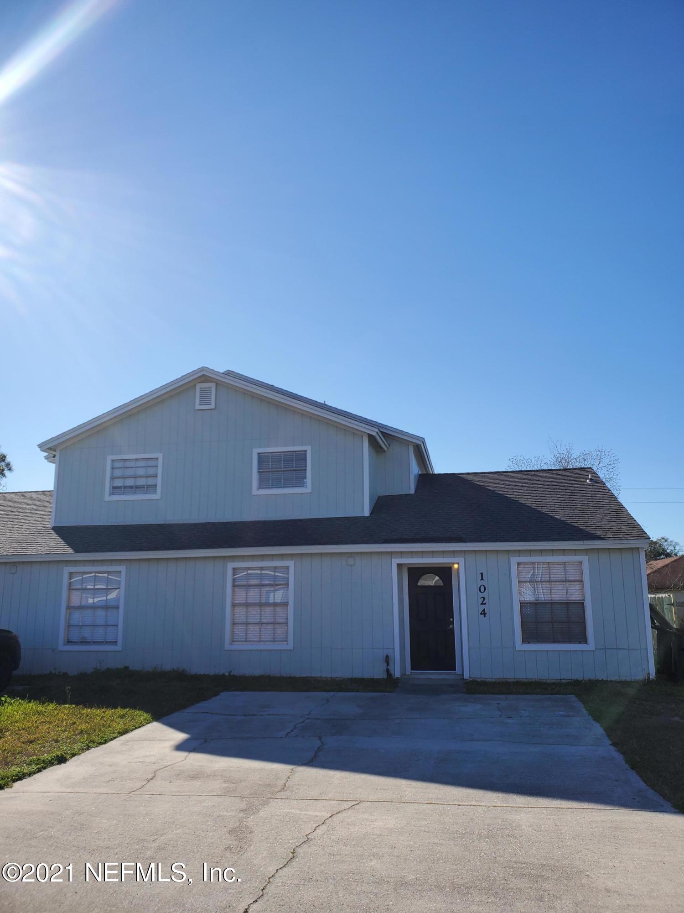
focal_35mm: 26
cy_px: 456
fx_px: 685
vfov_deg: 67.3
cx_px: 342
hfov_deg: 53.1
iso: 50
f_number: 2.4
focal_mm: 4.3
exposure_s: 1/1950
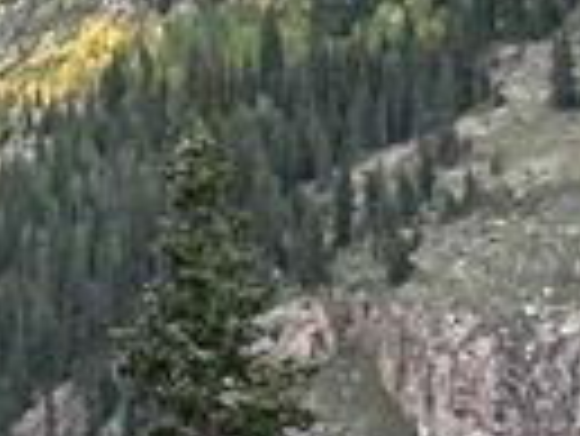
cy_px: -148
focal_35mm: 380
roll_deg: +1.2
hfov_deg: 5.0
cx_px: -949
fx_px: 6373
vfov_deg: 3.9
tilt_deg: -3.8
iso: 64
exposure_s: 1/1242
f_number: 1.78
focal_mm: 6.86
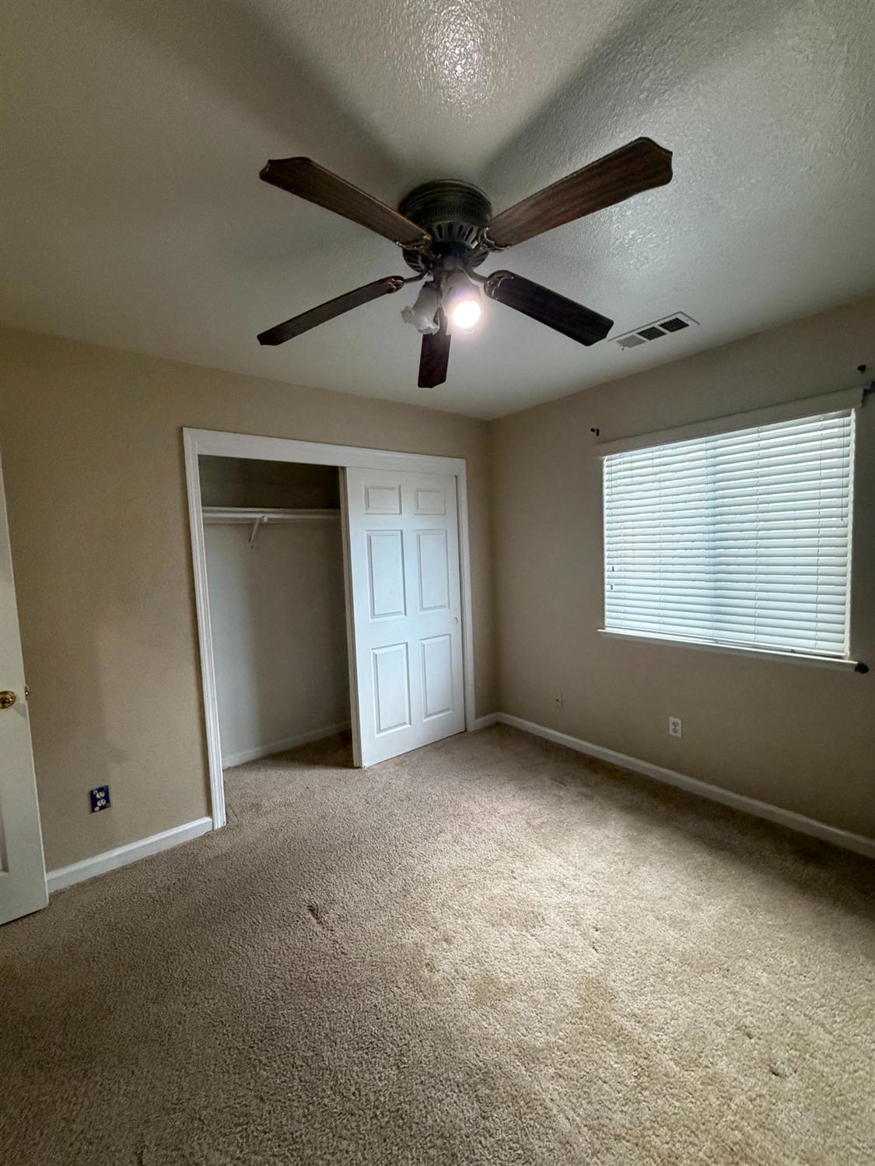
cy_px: 583
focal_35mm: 14
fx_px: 472
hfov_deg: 85.7
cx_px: 438
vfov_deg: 102.0
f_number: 2.2
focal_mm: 2.22
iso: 500
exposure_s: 1/60
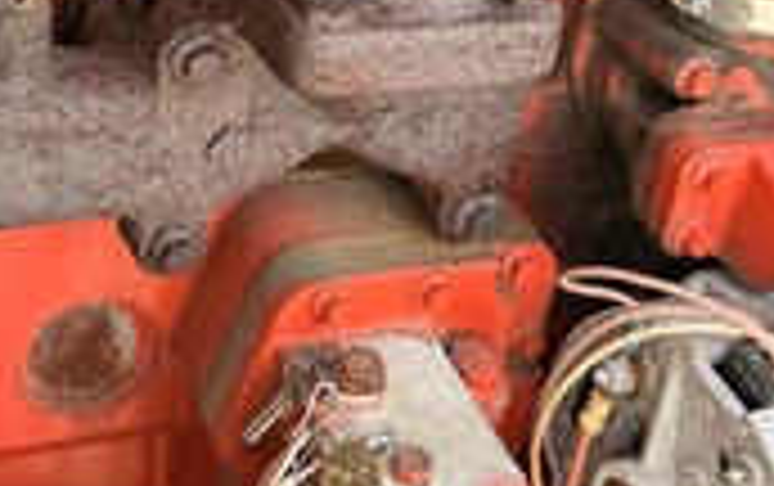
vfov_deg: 20.8
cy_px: -76
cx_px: 135
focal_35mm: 59
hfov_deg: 33.3
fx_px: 1246
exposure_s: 1/173
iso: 80
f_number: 1.78
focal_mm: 6.76
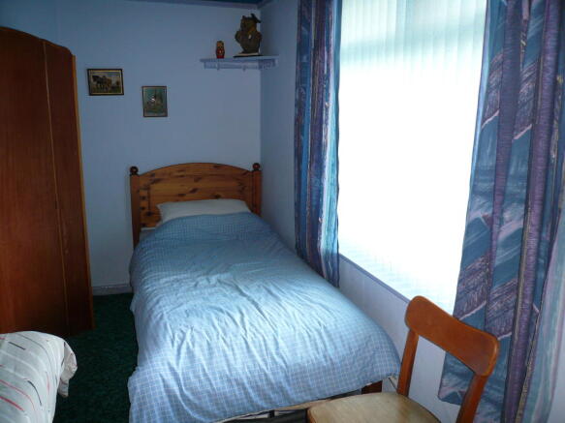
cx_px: 282
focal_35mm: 28
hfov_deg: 63.5
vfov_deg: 49.7
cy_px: 212
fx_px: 457
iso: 100
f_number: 2.8
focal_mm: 4.6
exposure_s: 1/30
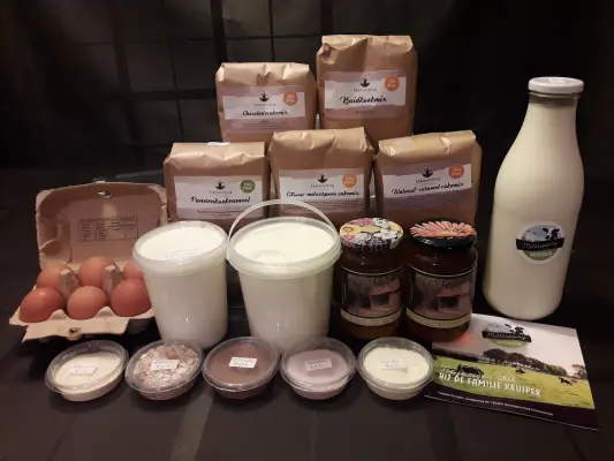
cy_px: 230
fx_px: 497
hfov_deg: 63.4
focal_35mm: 28
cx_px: 307
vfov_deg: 49.8
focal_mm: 3.7
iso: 160
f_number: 1.9
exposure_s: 1/17
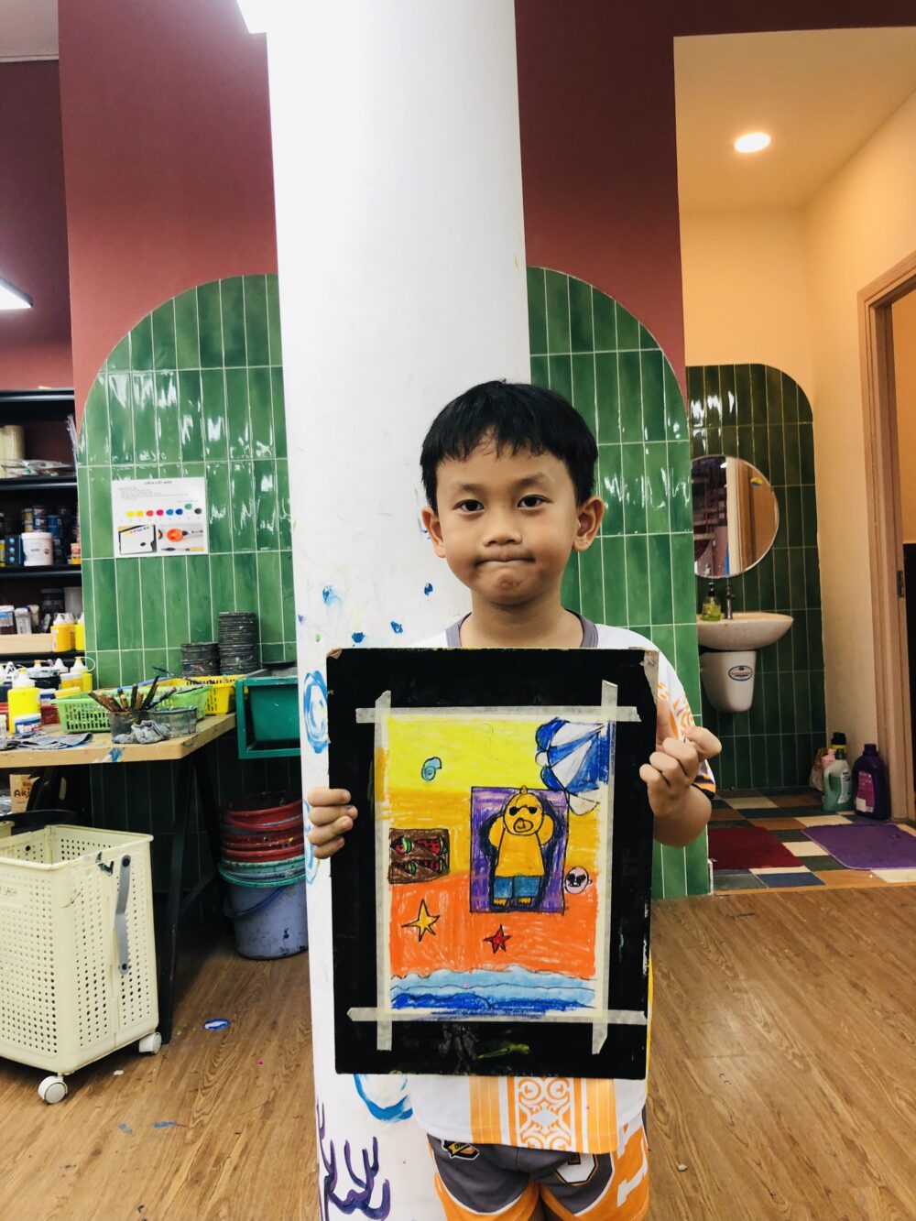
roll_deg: +1.5
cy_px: 610
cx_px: 458
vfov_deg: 63.4
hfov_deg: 49.8
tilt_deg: +0.7
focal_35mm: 28
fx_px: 988
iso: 25
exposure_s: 1/40
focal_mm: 4
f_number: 1.8
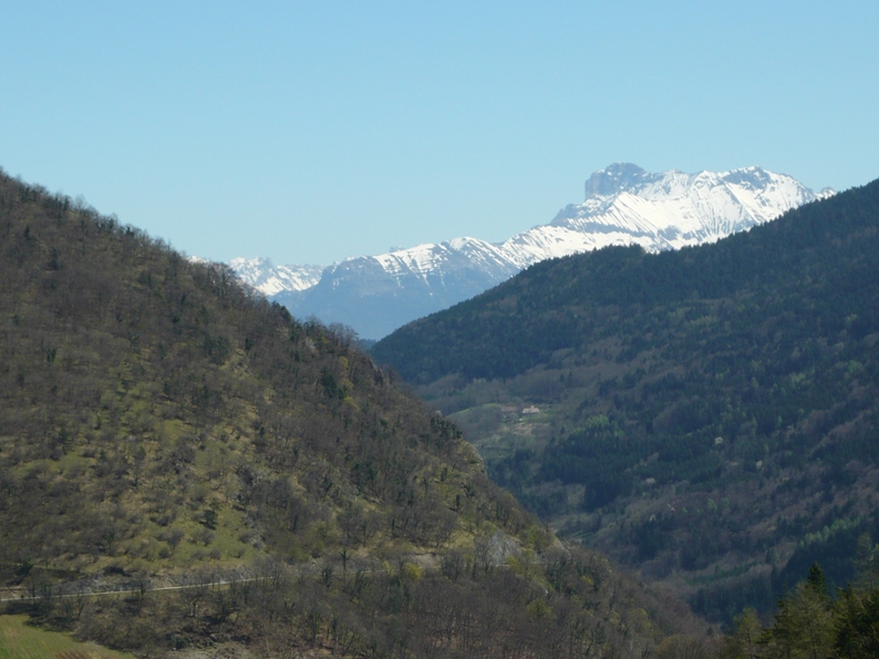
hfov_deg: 15.4
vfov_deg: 11.6
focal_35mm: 128
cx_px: 438
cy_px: 330
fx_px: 3249
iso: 100
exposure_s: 1/500
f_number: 5.1
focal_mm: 16.5
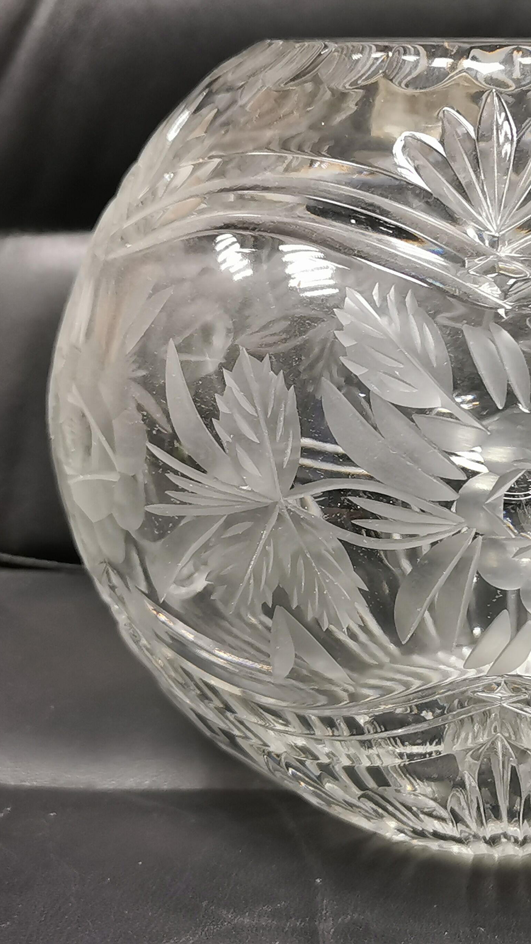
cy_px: 471
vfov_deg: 31.4
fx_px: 1677
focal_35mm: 67
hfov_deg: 17.7
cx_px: 484
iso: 160
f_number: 1.8
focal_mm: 5.58
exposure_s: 1/50
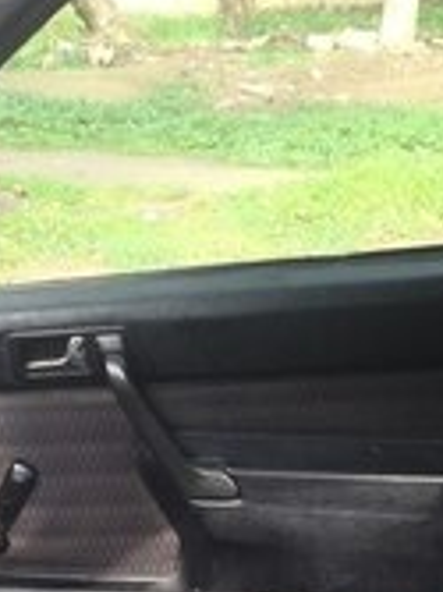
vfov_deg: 21.1
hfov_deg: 17.1
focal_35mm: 86
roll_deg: -0.1
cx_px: 163
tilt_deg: -26.5
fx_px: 1469
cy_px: 723
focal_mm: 4.15
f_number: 2.2
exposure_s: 1/100
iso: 32
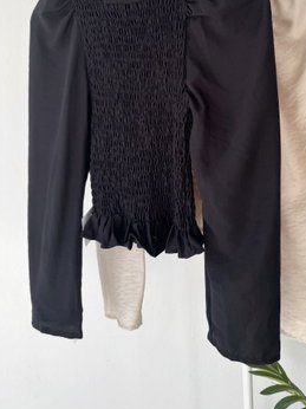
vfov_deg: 48.4
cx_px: 191
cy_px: 106
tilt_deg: -5.9
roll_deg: +1.5
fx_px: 437
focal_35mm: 37
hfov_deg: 38.4
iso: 80
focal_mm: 6.76
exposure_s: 1/756
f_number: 1.78
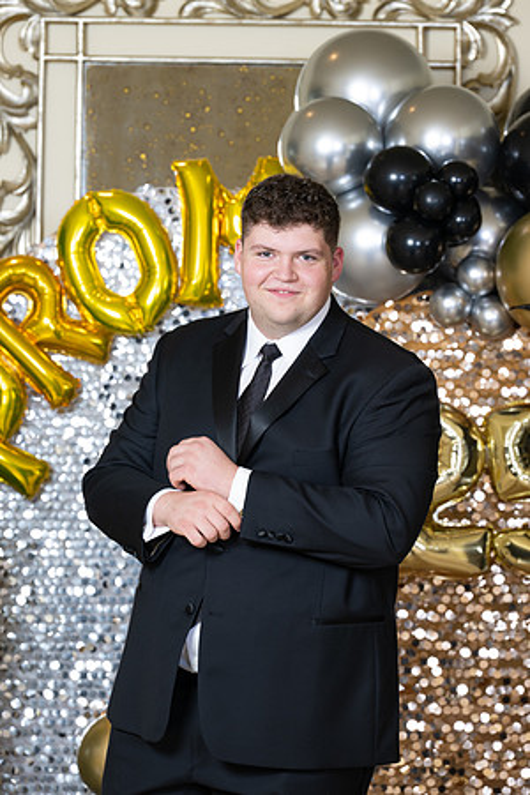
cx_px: 265
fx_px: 4196
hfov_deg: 7.2
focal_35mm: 190
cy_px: 398
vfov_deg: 10.8
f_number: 8
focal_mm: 190
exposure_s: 1/100
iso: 320
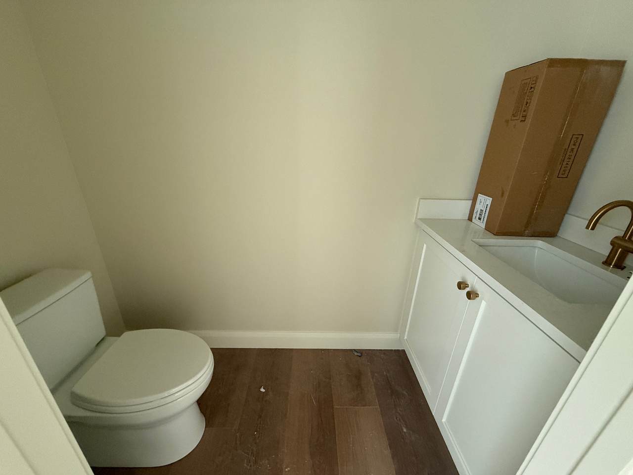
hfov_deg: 102.1
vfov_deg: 85.7
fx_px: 256
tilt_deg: -22.8
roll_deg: -1.3
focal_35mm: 14
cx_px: 316
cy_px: 238
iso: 500
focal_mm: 2.22
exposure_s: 1/60
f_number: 2.2
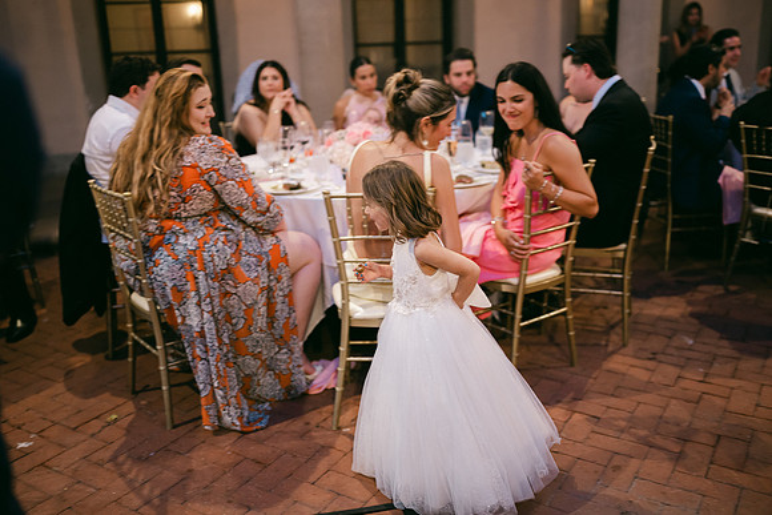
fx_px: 751
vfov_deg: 37.9
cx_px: 386
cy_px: 258
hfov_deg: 54.4
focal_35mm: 35
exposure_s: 1/125
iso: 640
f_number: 1.2
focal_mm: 35
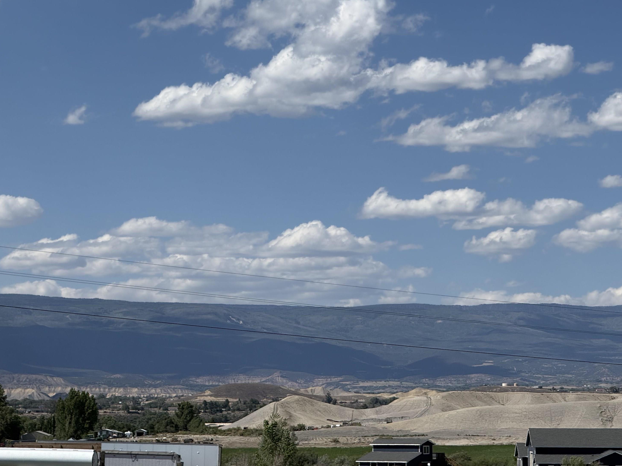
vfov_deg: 11.7
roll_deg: -1.5
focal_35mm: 127
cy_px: 235
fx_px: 2282
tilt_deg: +5.9
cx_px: 294
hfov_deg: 15.5
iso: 50
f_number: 2.8
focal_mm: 15.66
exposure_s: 1/3195
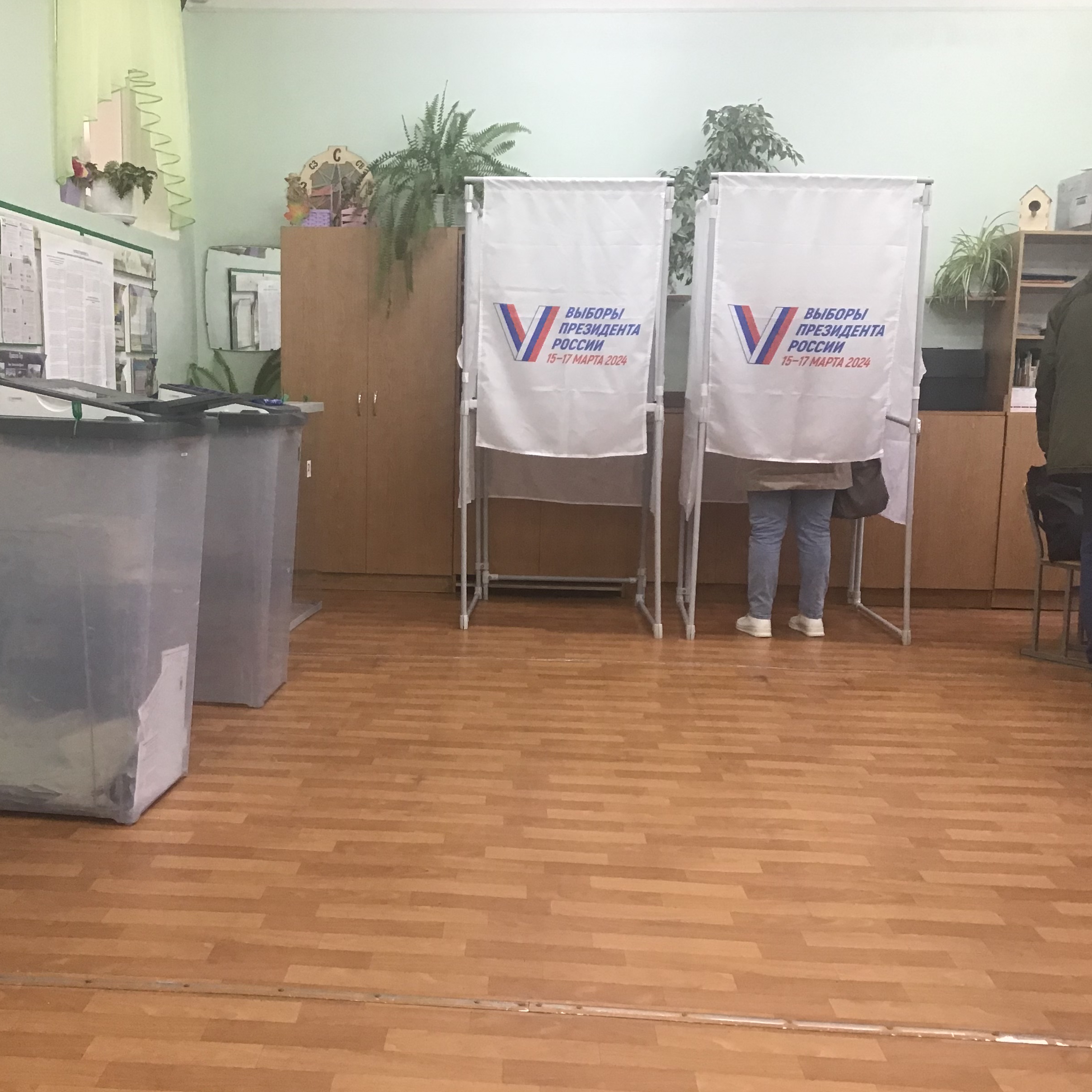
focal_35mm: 37
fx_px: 1321
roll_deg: -1.9
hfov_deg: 44.6
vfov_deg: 44.9
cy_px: 548
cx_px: 417
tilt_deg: -7.3
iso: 100
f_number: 2.4
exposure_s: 1/33
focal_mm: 3.3
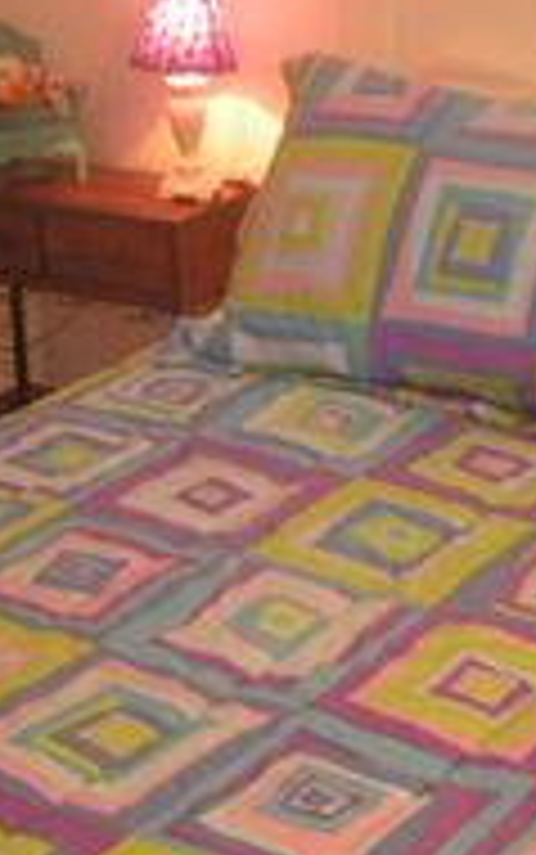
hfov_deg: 16.6
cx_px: 423
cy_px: 346
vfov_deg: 26.4
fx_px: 1820
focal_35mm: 78
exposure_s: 1/5
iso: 200
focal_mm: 6.3
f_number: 2.8
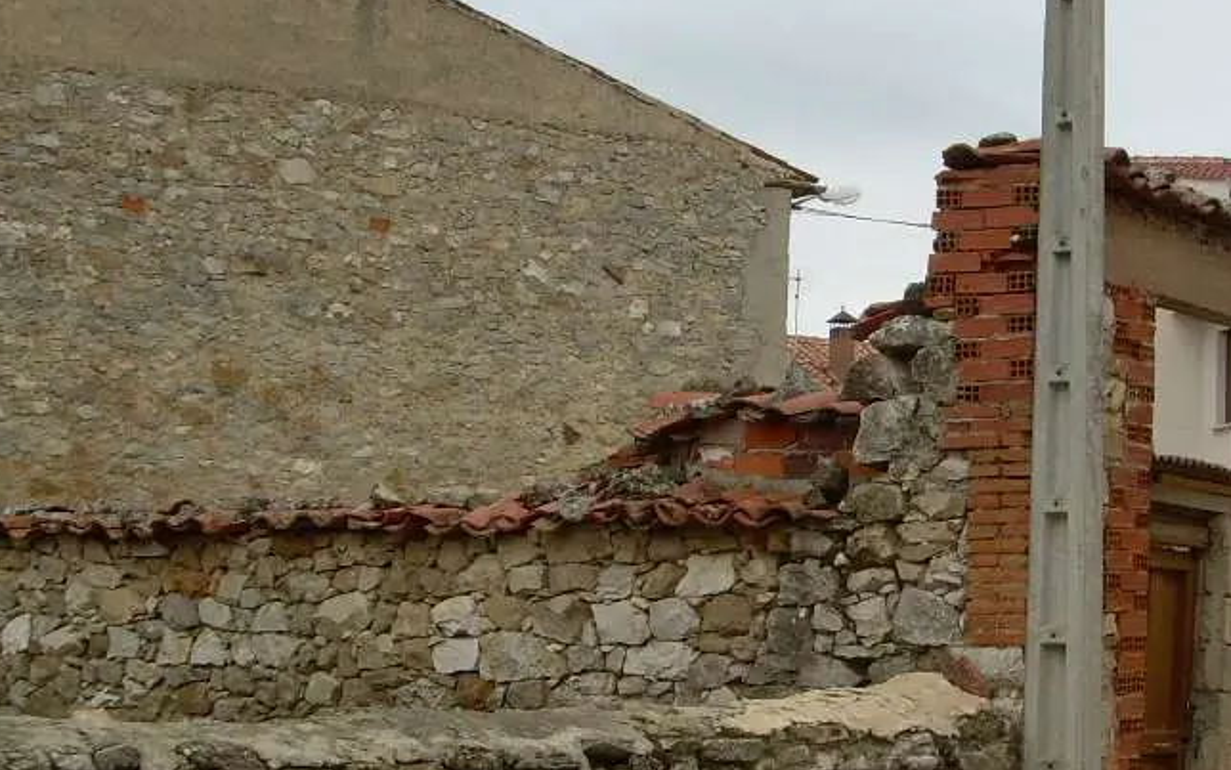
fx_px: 2148
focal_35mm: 64
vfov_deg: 20.3
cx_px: 948
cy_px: 483
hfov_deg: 31.3
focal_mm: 6.3
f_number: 4.6
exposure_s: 1/105
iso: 50
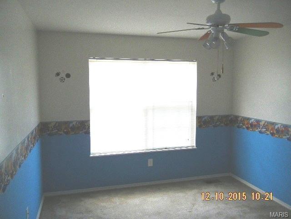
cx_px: 146
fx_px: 252
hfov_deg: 60.0
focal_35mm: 30
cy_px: 110
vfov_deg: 46.8
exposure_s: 1/67.3
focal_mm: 5.4
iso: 262
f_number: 3.5
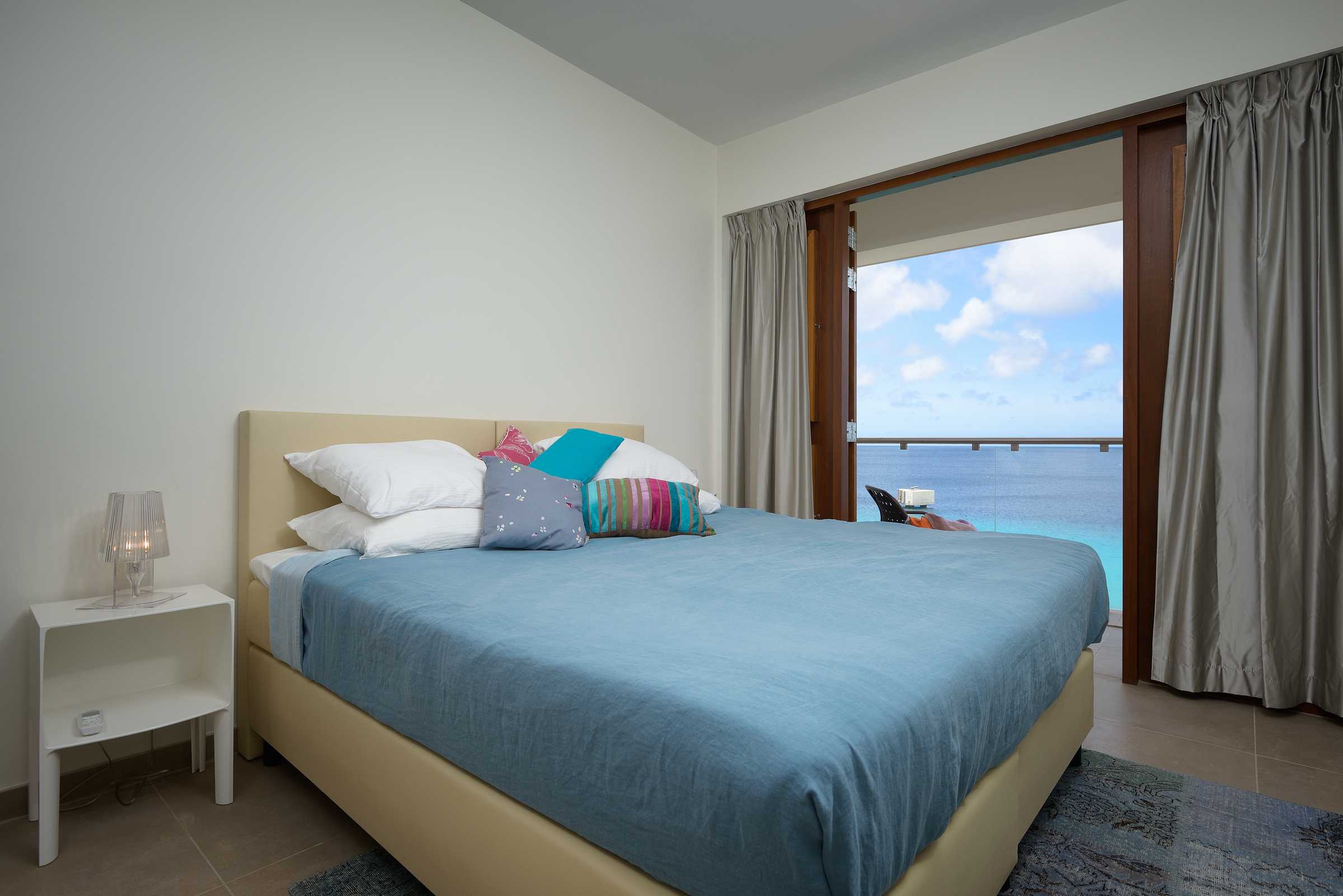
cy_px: 448
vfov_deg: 67.4
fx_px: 672
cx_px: 672
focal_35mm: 18
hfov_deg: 90.0
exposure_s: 1/180
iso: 100
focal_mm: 18
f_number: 8
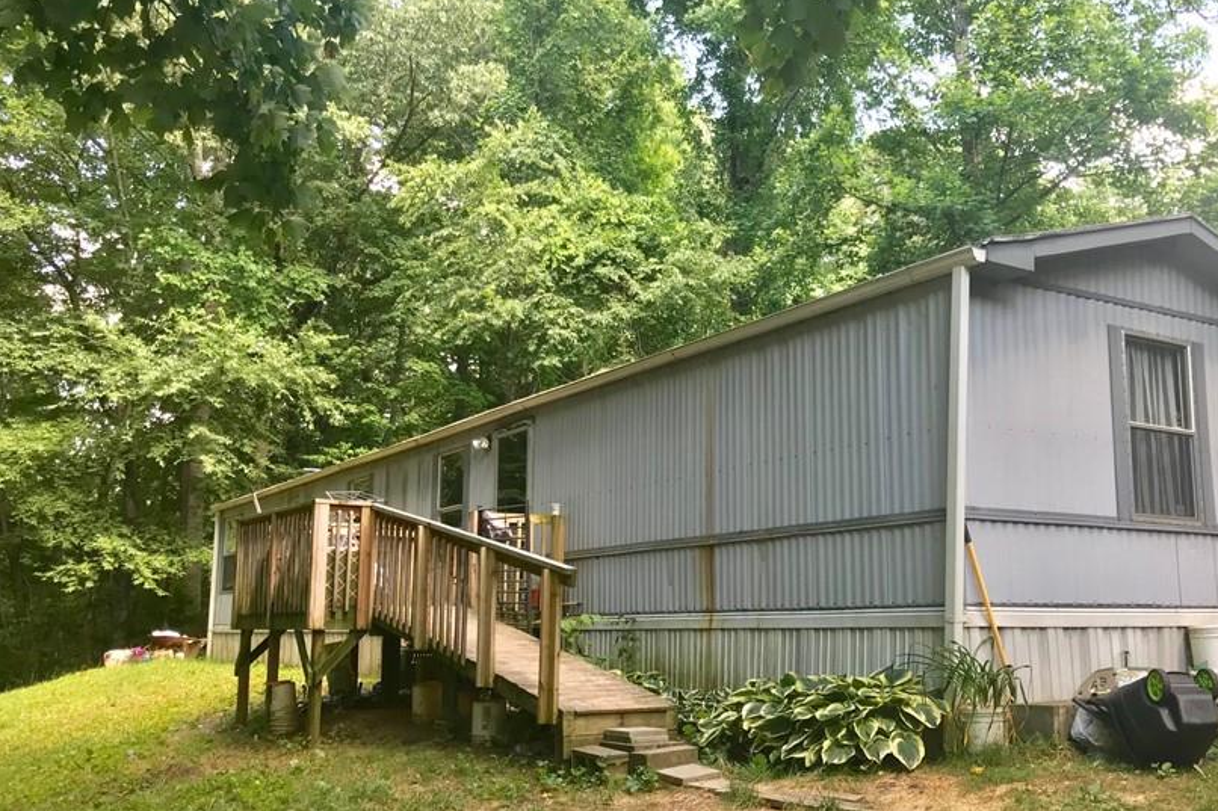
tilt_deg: +10.1
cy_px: 429
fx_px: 1251
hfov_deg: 51.6
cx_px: 722
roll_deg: -0.2
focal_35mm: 37
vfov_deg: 35.9
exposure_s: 1/120
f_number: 1.8
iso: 40
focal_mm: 3.99
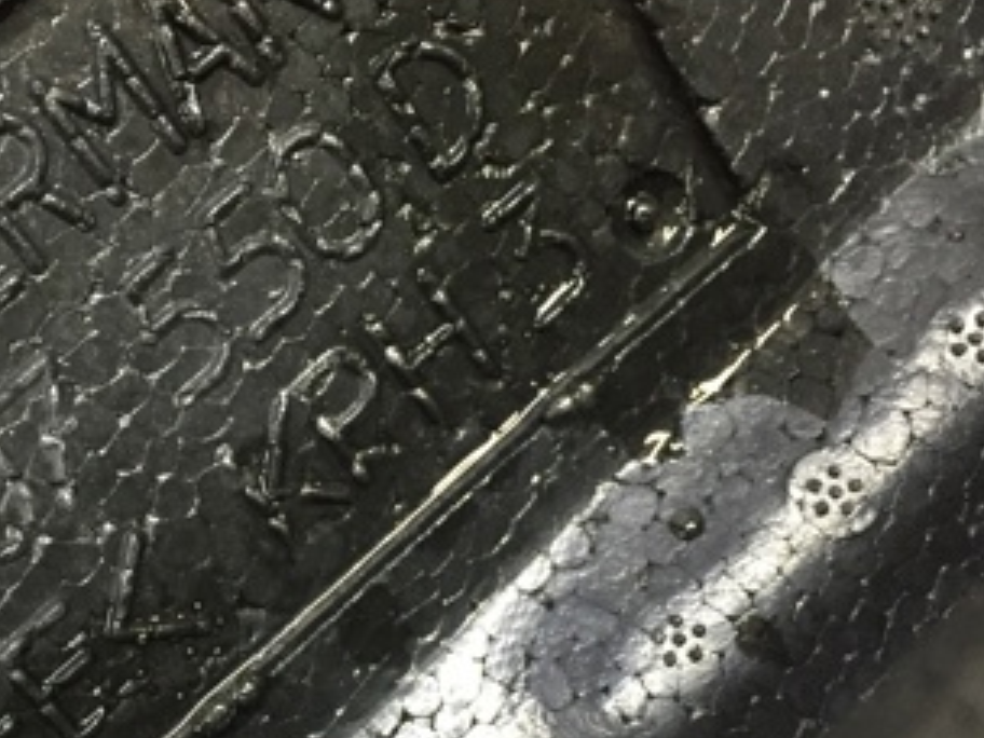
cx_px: 236
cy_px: 573
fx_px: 1734
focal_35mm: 61
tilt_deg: -57.7
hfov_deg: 31.1
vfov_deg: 23.7
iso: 200
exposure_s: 1/33
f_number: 2.2
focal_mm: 4.15
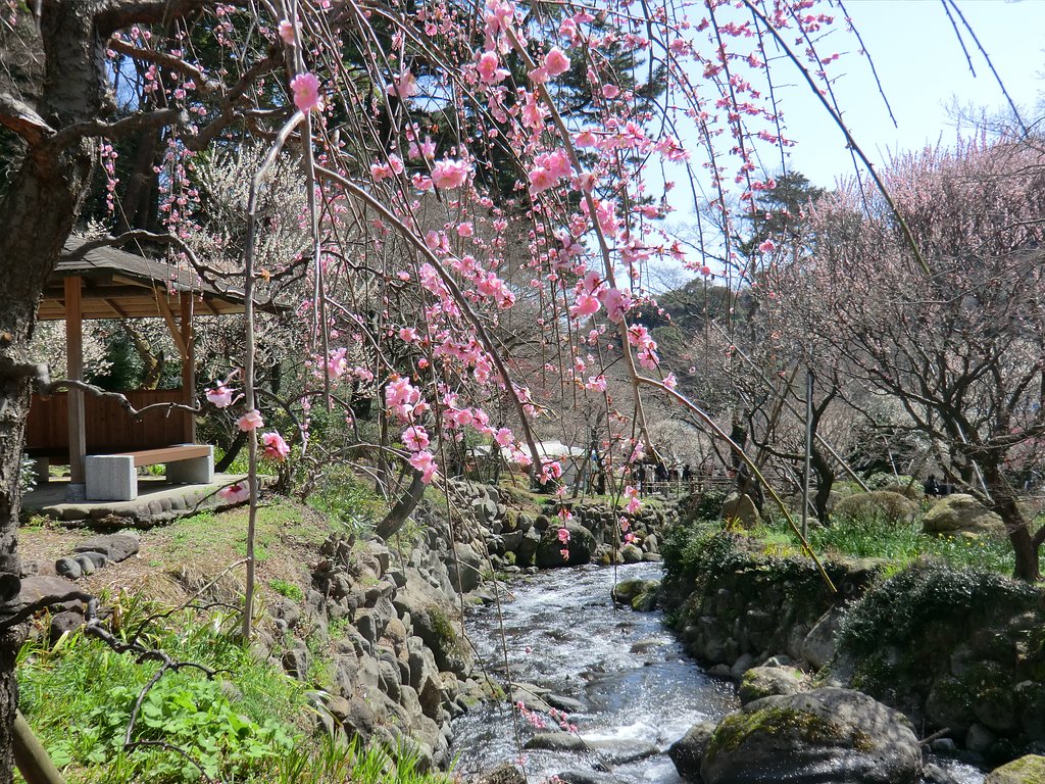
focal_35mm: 34
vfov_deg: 41.8
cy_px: 392
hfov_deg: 54.0
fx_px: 1026
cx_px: 522
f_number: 3.6
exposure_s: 1/500
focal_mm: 6.1
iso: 64
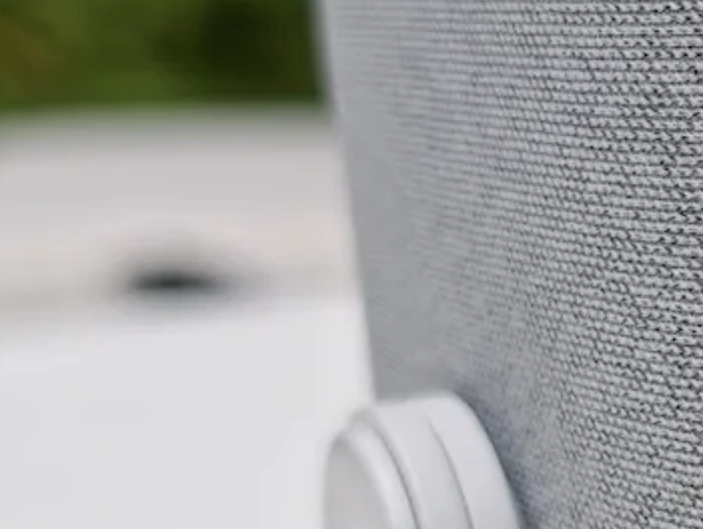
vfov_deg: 11.1
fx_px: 2663
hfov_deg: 13.7
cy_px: 627
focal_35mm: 131
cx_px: 1188
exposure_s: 1/161
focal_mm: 7.73
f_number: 1.5
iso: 125
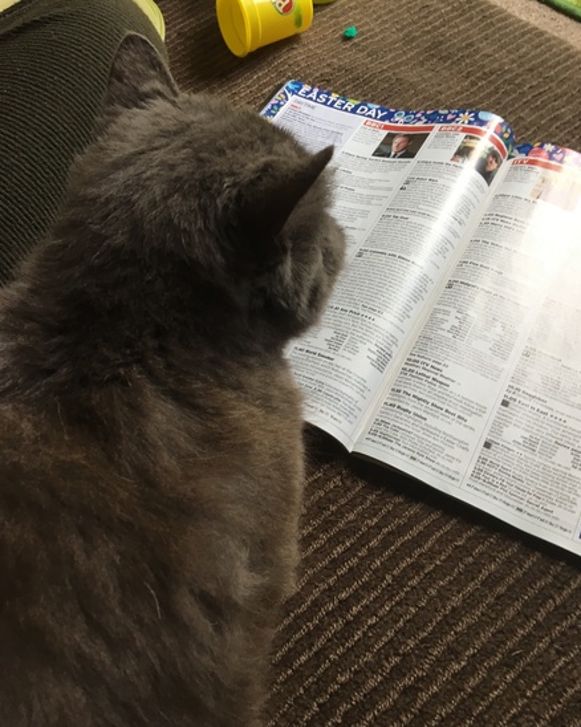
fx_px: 667
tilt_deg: -52.0
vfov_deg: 57.2
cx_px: 290
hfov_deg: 47.1
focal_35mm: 31
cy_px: 348
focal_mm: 4.15
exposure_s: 1/33
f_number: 2.2
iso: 40
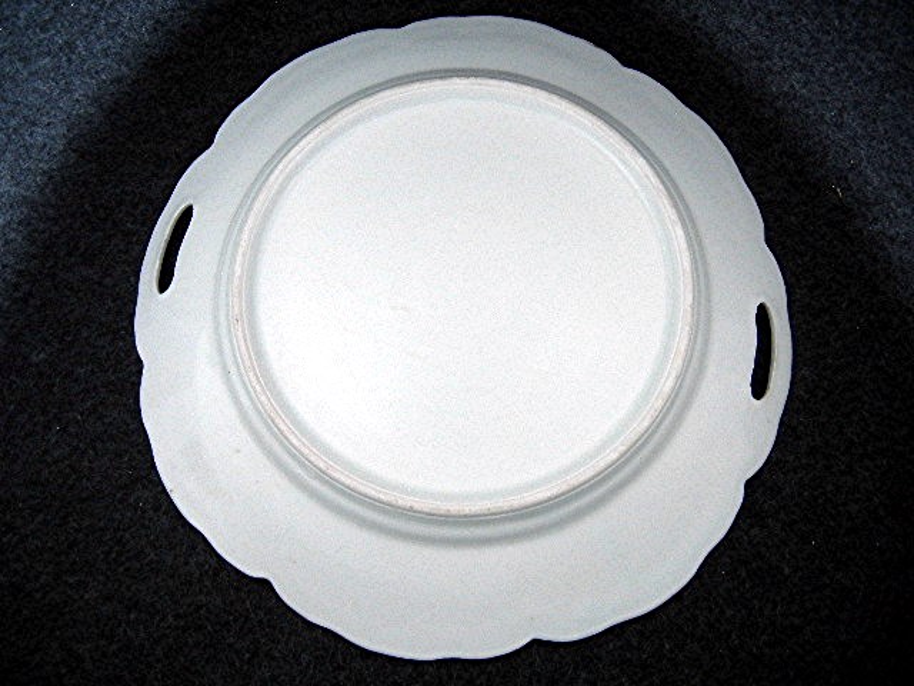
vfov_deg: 46.8
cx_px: 457
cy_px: 343
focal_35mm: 30
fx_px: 792
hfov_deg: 60.0
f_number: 3.5
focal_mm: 5.4
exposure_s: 1/59
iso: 305
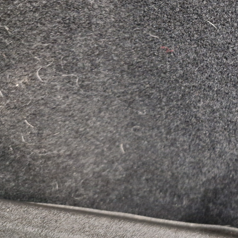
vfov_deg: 31.5
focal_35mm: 53
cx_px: 270
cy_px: 52
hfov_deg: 28.8
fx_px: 412
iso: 800
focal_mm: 5.4
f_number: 1.8
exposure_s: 1/25
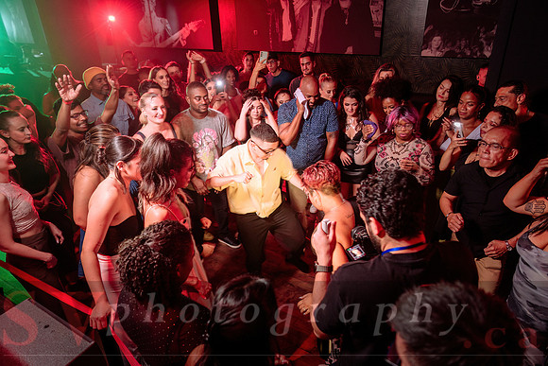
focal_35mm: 24
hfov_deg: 73.7
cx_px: 274
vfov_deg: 53.2
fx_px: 365
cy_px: 183
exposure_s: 1/40
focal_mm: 24
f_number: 3.2
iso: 800
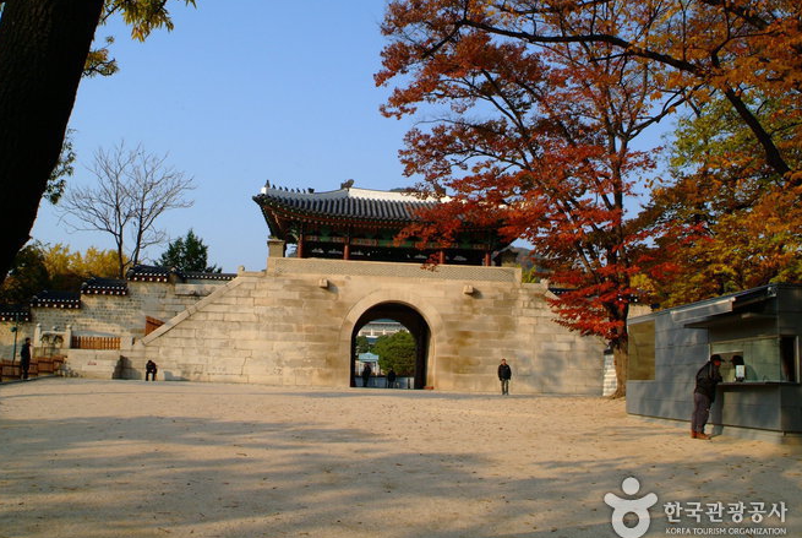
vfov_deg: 41.3
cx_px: 378
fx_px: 714
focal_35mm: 32
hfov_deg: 58.6
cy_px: 270
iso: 800
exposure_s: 1/500
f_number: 11
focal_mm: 20
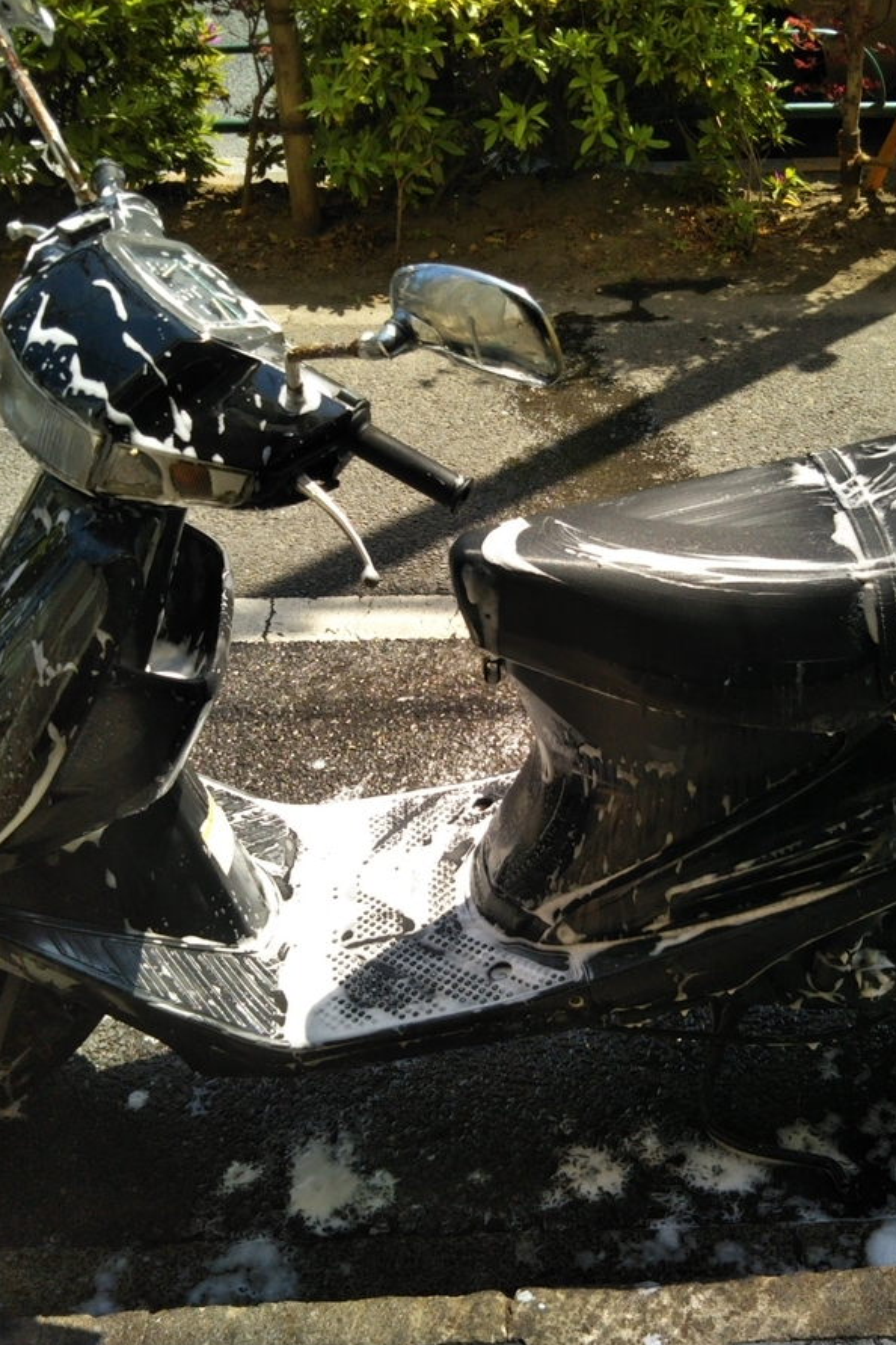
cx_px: 555
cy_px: 678
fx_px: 1568
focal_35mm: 42
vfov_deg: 46.4
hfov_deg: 31.8
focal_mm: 4
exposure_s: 1/553
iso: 27
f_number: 2.2
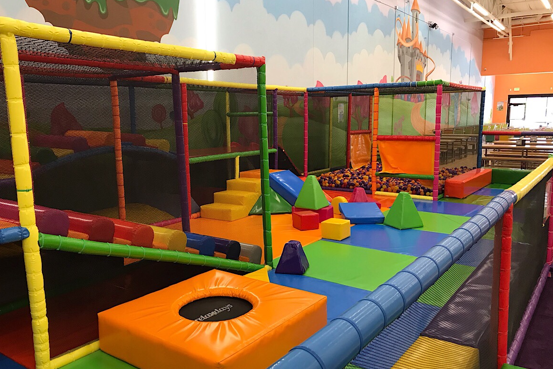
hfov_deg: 61.9
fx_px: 461
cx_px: 279
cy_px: 187
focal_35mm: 30
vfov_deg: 43.6
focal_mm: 3.99
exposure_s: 1/30
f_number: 1.8
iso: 25
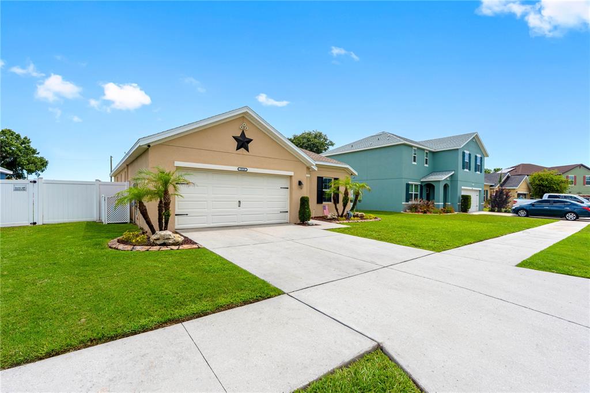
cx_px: 295
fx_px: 262
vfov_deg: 73.7
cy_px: 196
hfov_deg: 96.8
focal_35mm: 16
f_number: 11
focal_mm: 16
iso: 125
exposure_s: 1/100
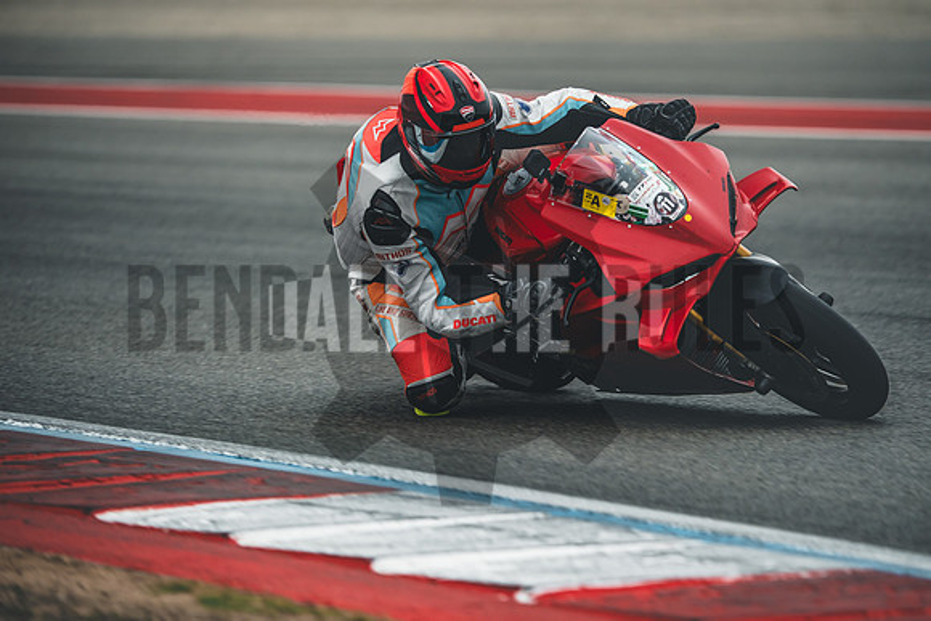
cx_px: 466
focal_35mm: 300
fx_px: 7760
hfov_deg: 6.9
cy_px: 310
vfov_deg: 4.6
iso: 500
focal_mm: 200
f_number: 2
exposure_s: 1/2500
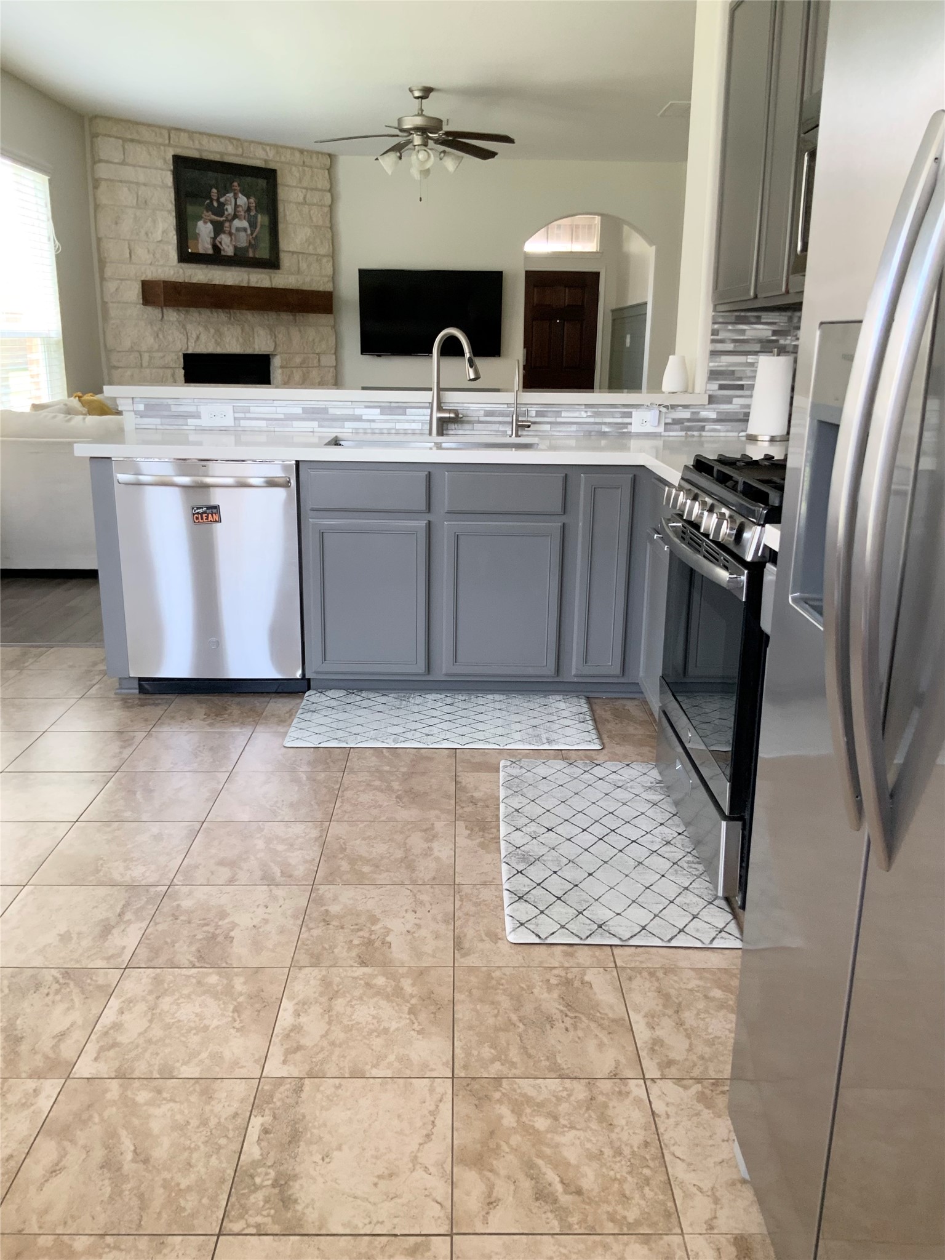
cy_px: 630
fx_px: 1056
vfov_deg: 61.7
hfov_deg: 48.2
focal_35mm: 29
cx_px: 472
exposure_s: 1/60
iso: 80
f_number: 1.8
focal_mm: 3
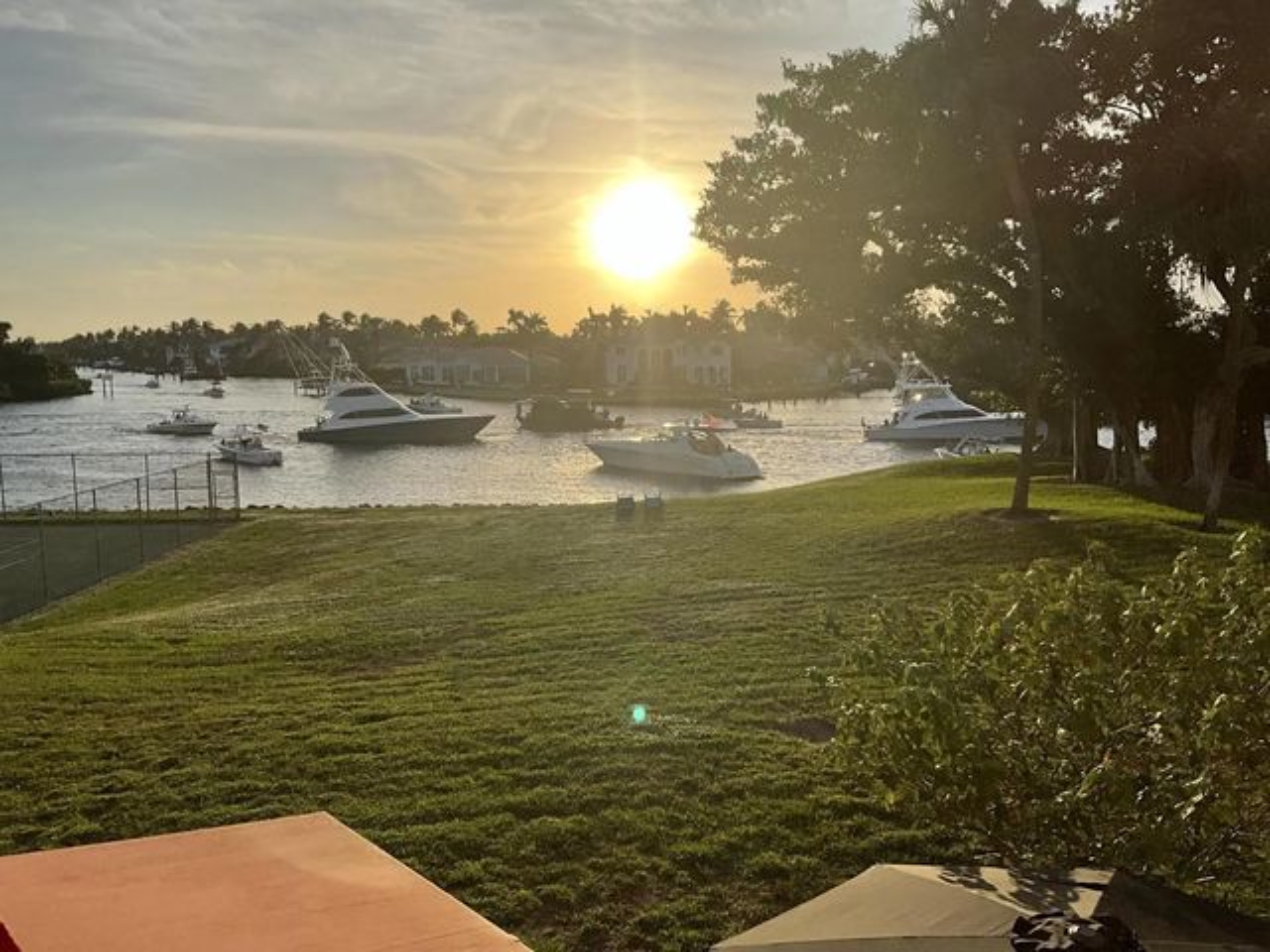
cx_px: 635
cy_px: 476
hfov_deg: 61.7
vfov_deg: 48.2
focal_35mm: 29
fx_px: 1064
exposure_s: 1/2538
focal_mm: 3
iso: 25
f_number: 1.8
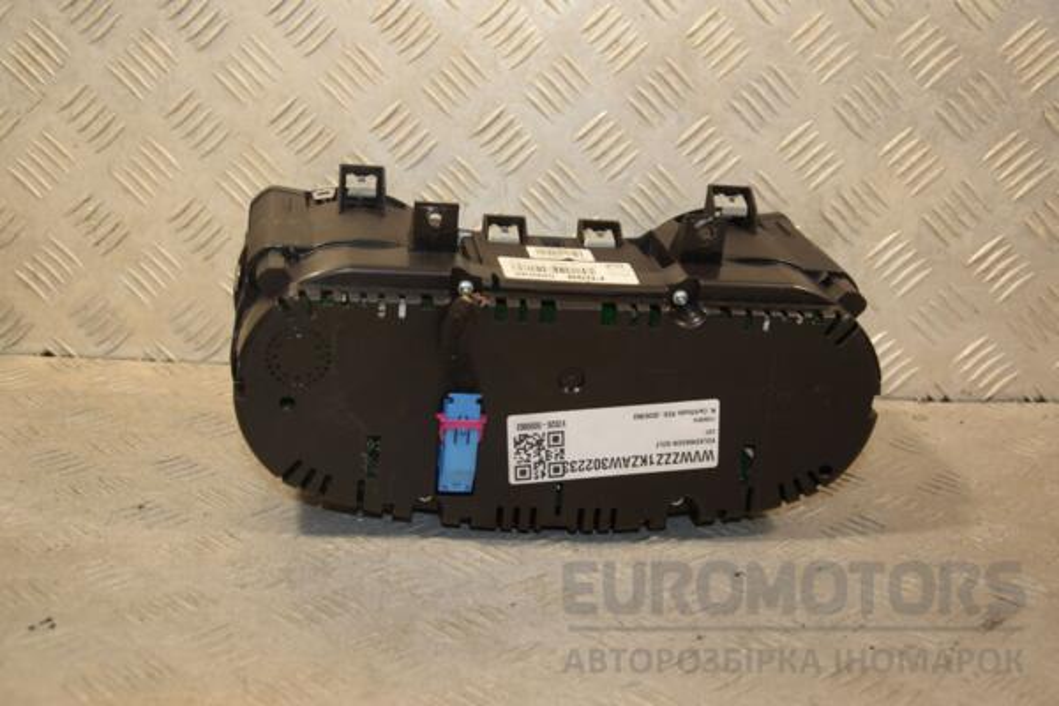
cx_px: 530
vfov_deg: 26.5
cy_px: 353
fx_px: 1500
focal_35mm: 51
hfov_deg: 38.9
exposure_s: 1/200
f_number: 5
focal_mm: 34
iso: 800
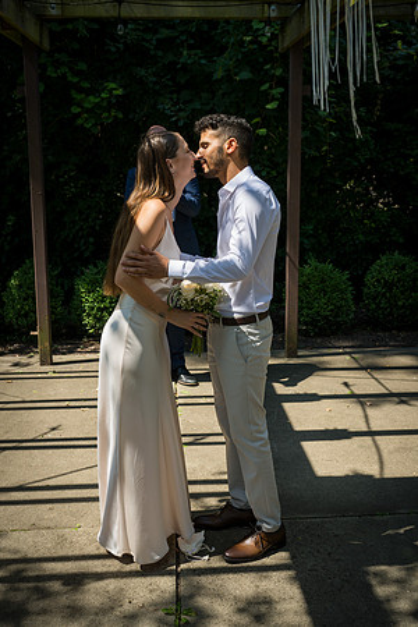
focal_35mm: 40
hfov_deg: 33.4
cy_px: 314
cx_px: 209
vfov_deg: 48.5
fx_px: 697
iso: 100
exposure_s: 1/500
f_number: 4.8
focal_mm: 40
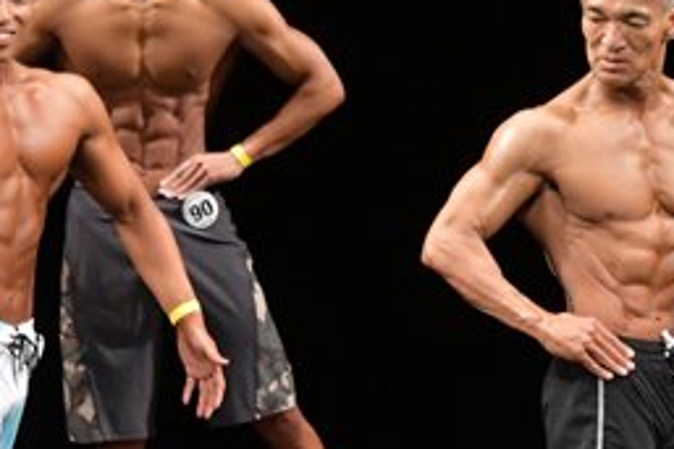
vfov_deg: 2.1
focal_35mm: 654
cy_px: 344
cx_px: 570
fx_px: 12236
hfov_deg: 3.2
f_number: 5.6
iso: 3200
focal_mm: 145
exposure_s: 1/400
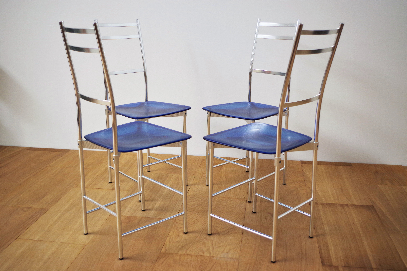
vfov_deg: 36.9
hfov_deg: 53.1
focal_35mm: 36
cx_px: 204
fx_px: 407
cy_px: 136
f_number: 4
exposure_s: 1/50
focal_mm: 24.38
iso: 400
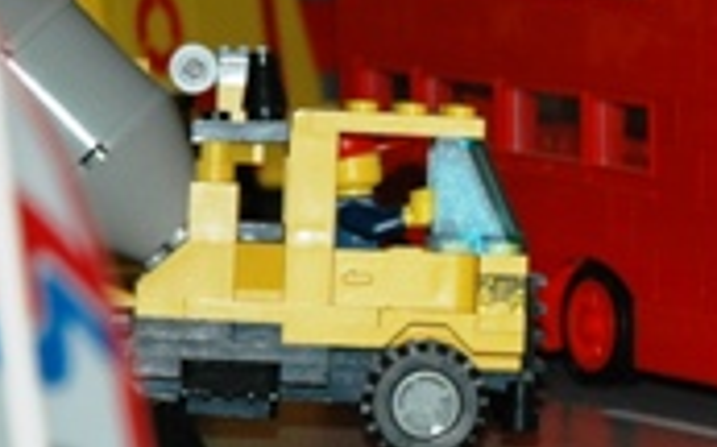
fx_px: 6073
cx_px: 928
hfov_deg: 6.7
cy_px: 302
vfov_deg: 4.2
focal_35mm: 311
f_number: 4.5
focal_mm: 55
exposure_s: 1/60
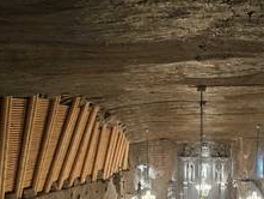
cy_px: 213
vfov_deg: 27.0
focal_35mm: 50
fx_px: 382
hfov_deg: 37.3
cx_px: 196
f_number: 1.7
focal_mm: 6.3
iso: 800
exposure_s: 1/24
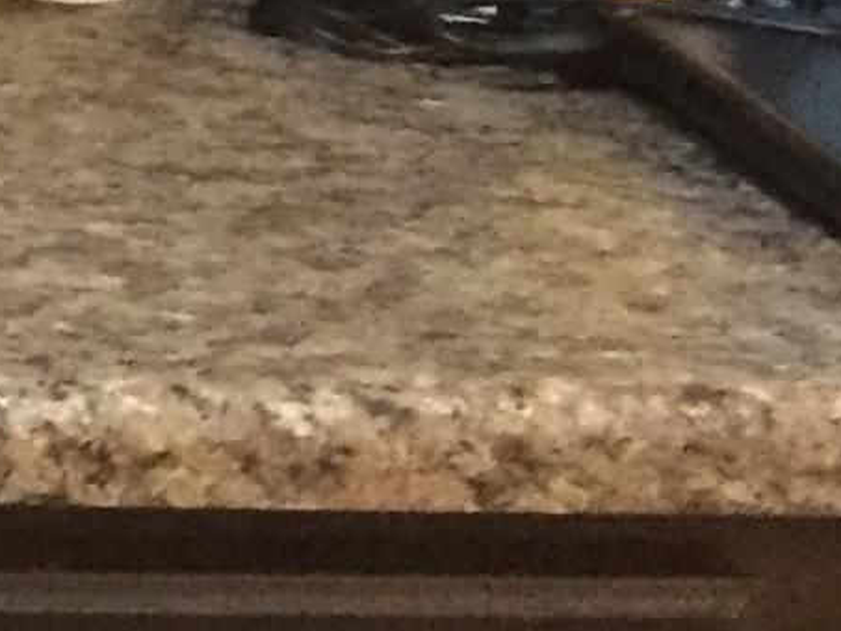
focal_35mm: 192
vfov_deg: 7.6
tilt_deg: -10.5
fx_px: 4666
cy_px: -382
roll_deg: +0.0
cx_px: -1890
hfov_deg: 8.3
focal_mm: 4.15
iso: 400
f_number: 2.2
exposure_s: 1/15
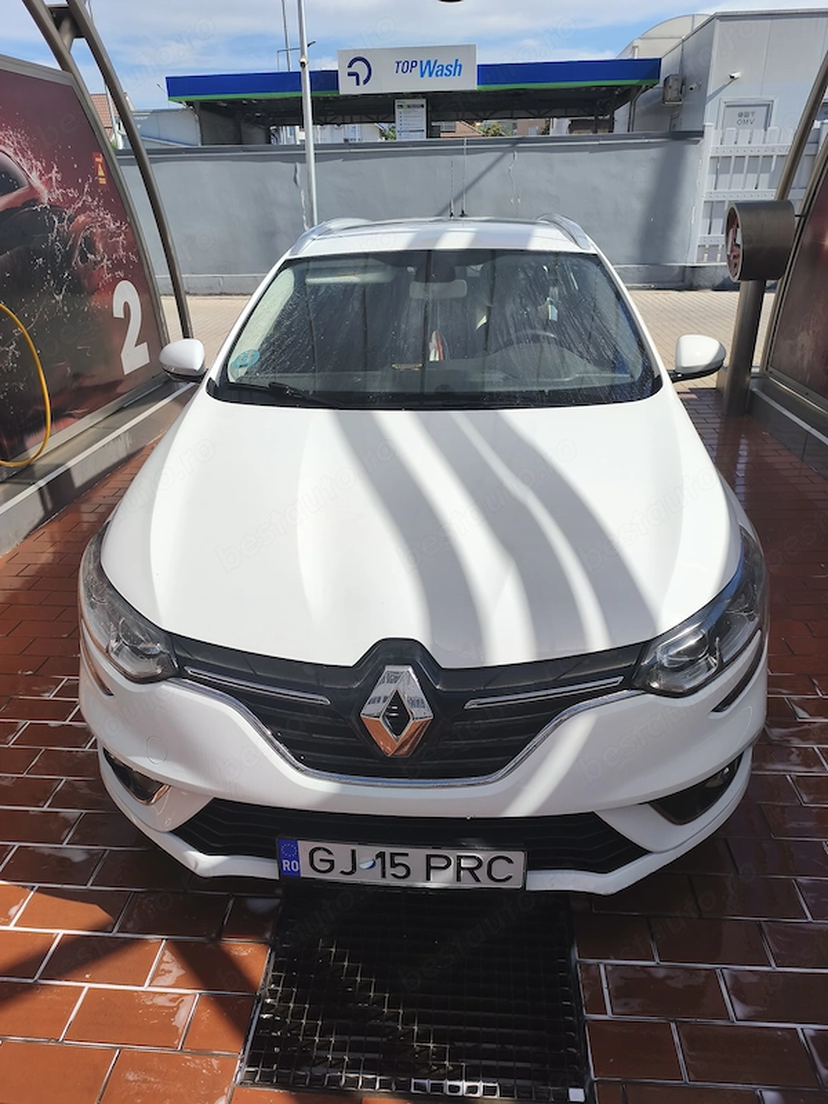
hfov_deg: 58.9
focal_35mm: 23
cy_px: 552
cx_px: 414
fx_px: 734
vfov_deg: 73.9
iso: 50
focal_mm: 6.14
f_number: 1.65
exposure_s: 1/1262
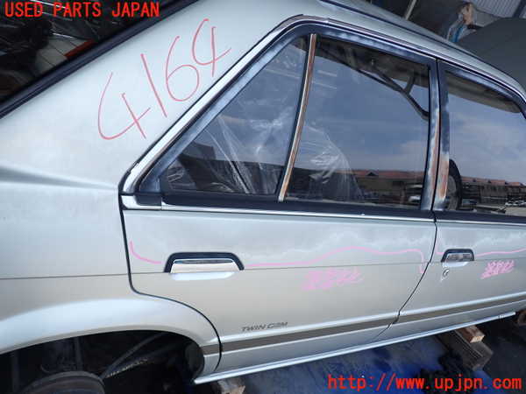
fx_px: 456
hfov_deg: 60.0
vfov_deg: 46.8
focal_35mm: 30
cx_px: 263
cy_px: 197
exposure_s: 1/800
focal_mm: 5.4
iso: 100
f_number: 2.3
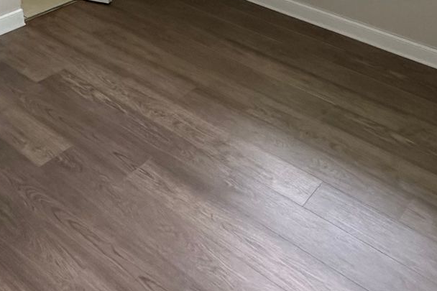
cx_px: 231
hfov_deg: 42.7
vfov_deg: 25.8
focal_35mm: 46
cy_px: -69
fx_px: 558
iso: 250
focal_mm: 2.22
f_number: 2.2
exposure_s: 1/99
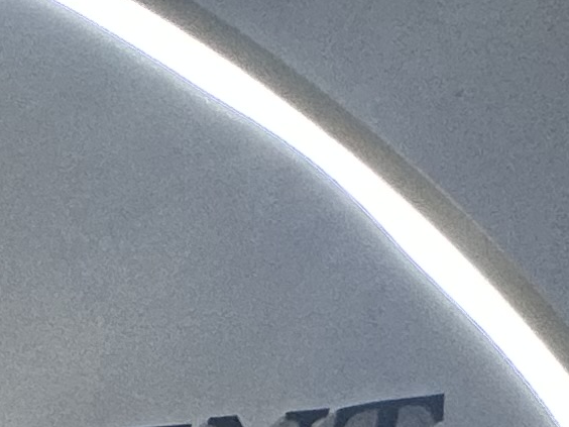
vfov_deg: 9.1
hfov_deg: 12.5
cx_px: -979
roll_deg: +2.6
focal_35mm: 100
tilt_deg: -17.9
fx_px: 1644
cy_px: 1520
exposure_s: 1/100
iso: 80
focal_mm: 2.22
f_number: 2.2
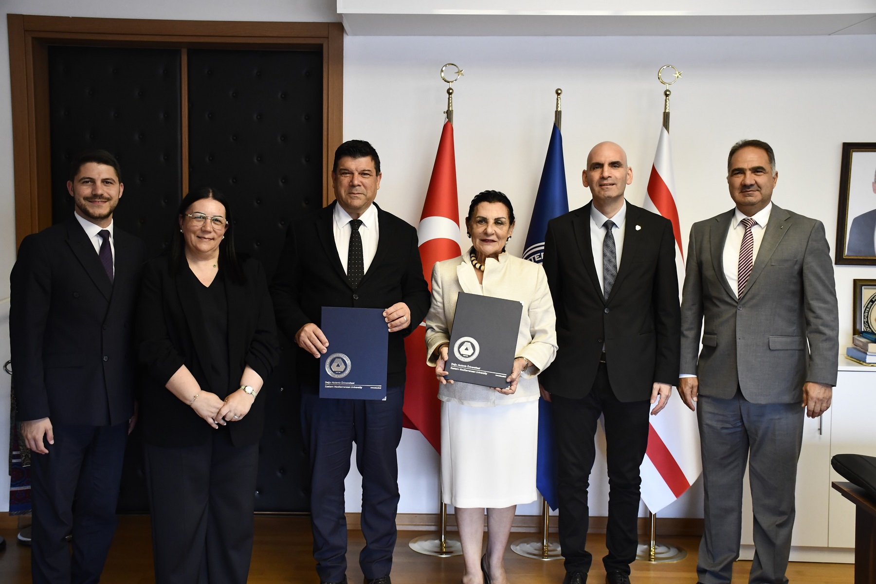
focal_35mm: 40
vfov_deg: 33.4
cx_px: 438
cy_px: 292
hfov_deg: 48.5
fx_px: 973
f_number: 4
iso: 1800
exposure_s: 1/125
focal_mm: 27
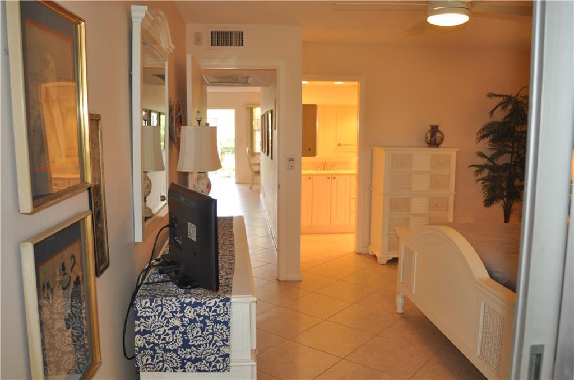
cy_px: 190
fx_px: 478
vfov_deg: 43.5
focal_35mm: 30
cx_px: 287
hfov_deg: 62.0
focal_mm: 20
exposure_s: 1/125
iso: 800
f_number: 3.5
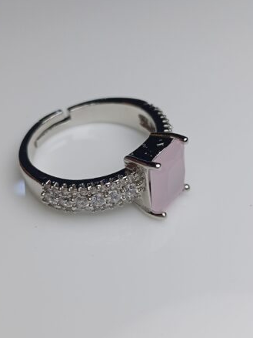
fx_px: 458
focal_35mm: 47
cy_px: 178
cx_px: 118
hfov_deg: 30.9
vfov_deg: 40.4
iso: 64
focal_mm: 3.98
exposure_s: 1/499
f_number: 1.8
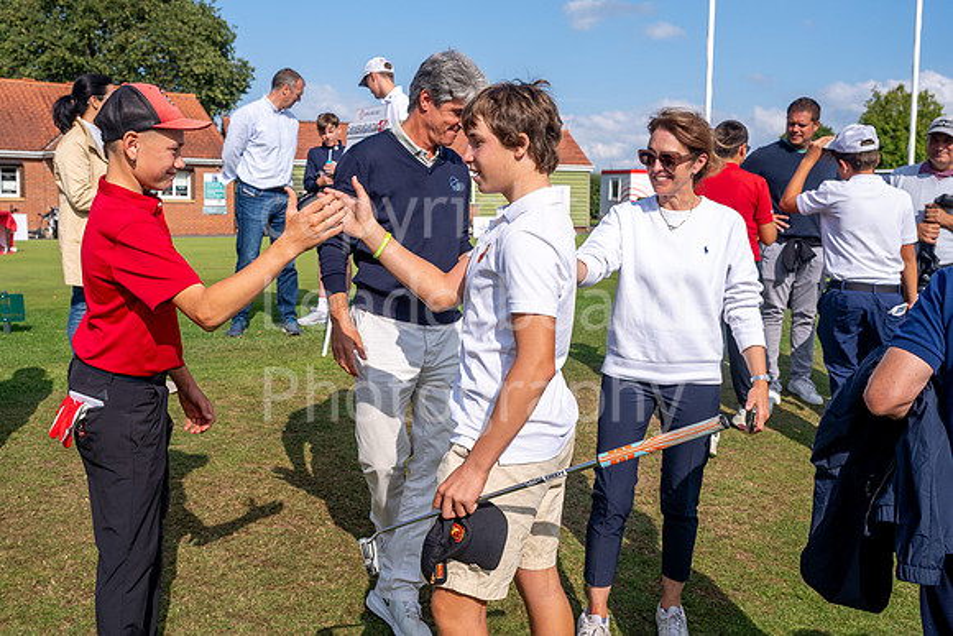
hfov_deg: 54.4
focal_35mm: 35
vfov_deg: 37.9
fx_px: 925
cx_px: 428
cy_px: 291
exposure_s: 1/1600
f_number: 6.3
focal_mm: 31.5
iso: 250
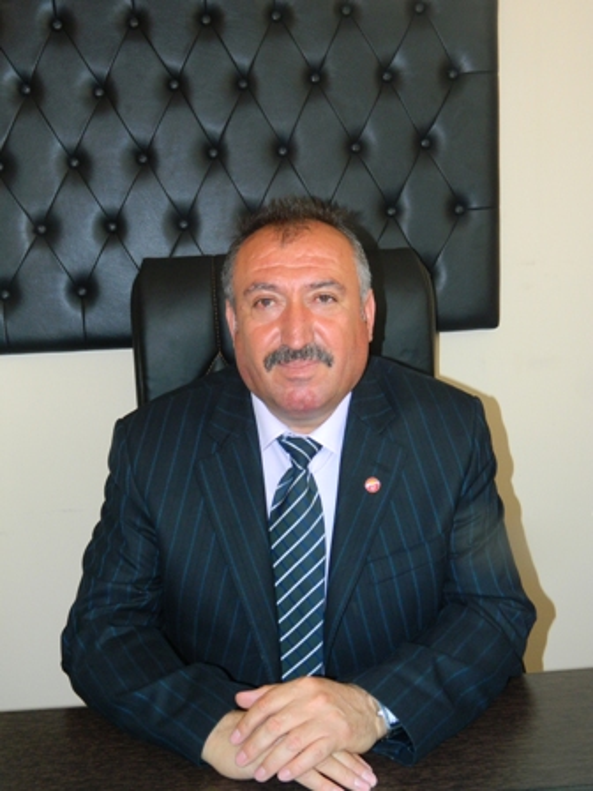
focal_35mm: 41
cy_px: 396
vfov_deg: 45.8
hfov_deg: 35.1
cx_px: 296
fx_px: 936
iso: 200
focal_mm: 7.3
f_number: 3.5
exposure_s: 1/30
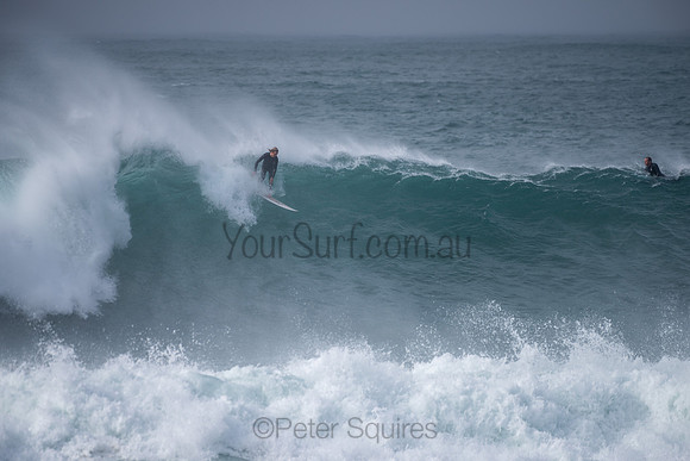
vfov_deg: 2.6
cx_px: 345
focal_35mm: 539
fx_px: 10325
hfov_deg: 3.8
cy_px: 230
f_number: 5.6
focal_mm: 500
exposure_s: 1/1000
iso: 100
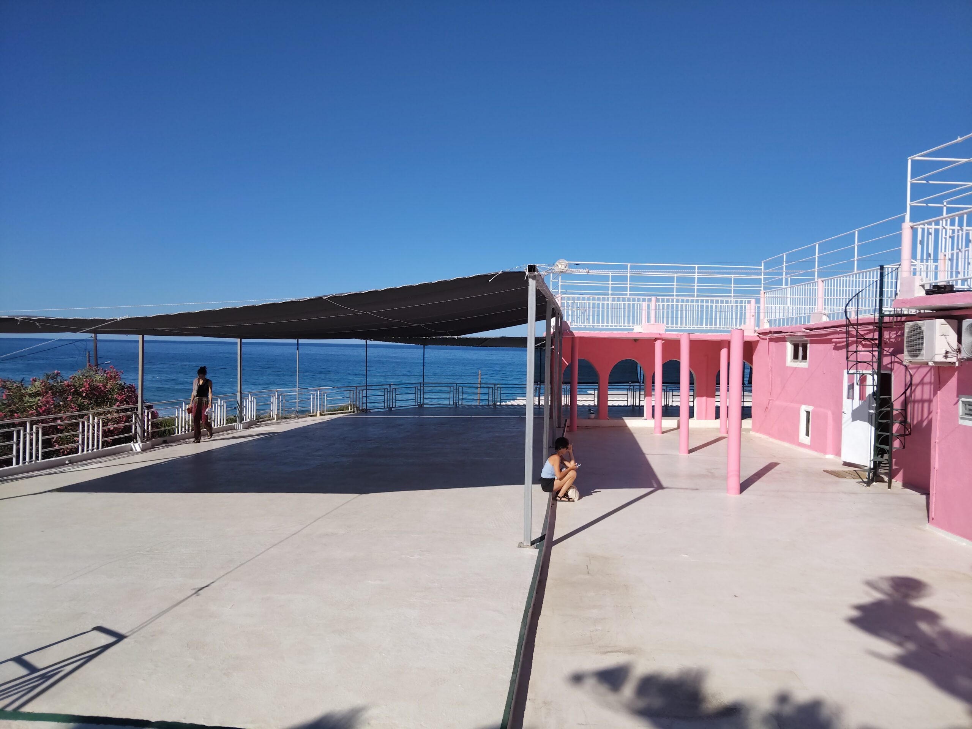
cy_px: 364
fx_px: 702
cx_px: 486
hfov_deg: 69.4
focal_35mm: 25
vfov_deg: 54.9
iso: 50
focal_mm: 4.15
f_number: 1.8
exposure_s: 1/1931
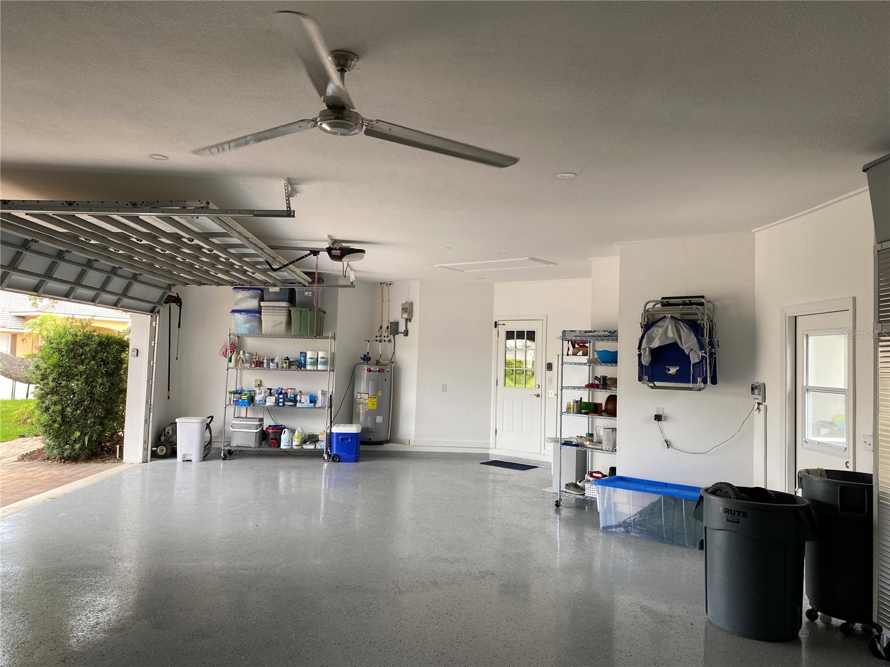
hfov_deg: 67.3
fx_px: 668
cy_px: 334
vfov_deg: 53.1
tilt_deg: +3.3
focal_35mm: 26
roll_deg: -1.6
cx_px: 445
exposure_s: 1/122
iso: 50
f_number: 1.8
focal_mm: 4.25
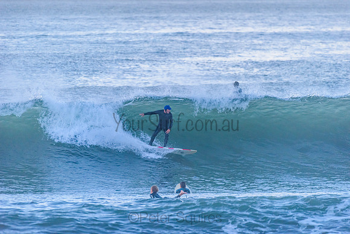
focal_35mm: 500
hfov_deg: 4.1
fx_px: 4862
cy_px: 117
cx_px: 175
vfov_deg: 2.8
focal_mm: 500
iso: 1250
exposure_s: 1/2000
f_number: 5.6
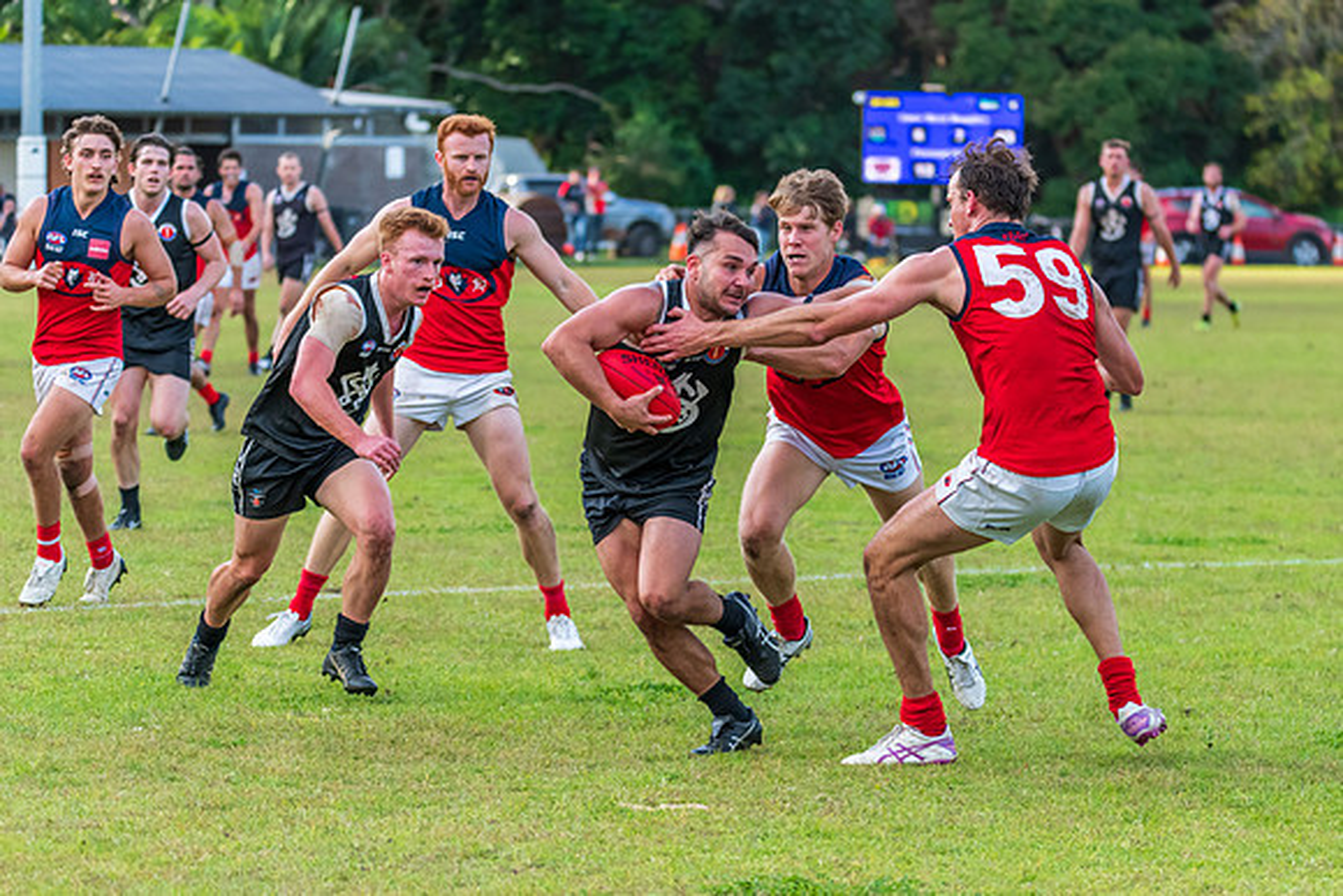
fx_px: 6942
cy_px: 473
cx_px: 820
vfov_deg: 7.4
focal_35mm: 186
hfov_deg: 11.0
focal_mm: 150
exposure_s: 1/1250
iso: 1000
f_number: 5
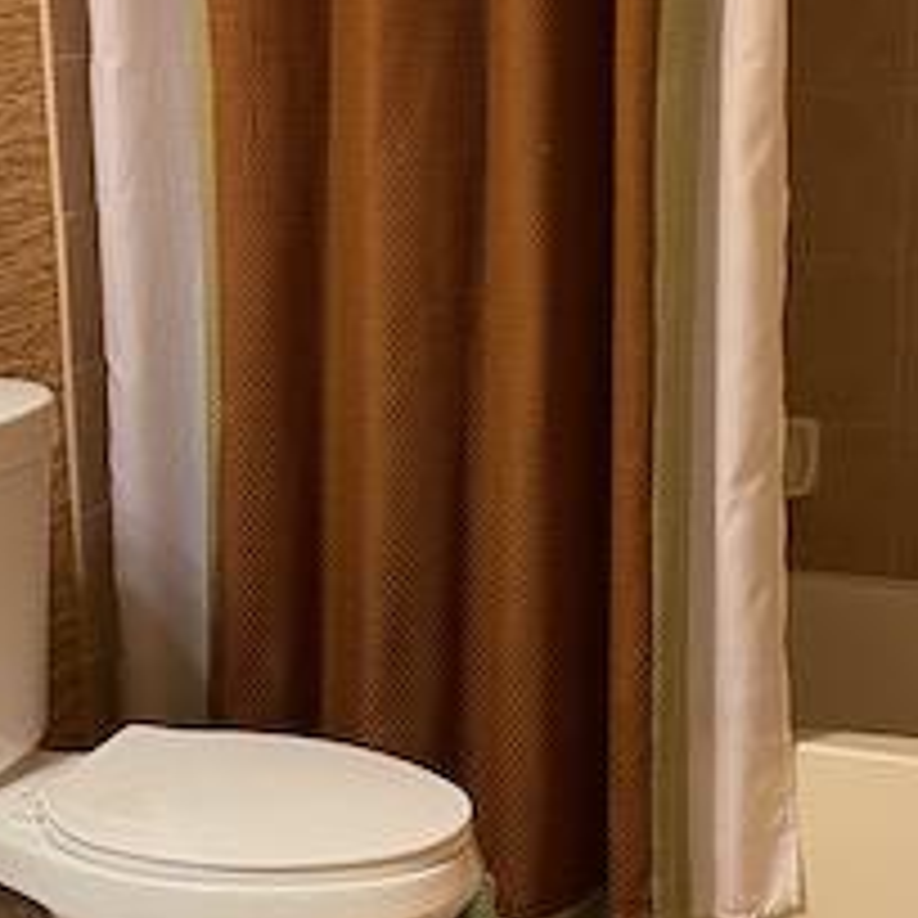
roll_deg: +0.7
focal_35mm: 72
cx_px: 526
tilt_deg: -13.5
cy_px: 428
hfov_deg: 24.0
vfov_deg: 24.0
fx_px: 2160
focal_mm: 5.1
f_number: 1.6
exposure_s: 1/60
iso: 320
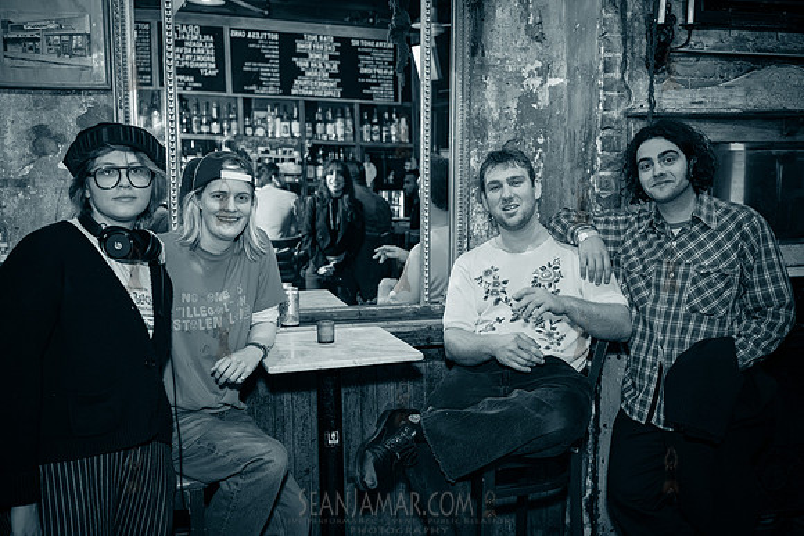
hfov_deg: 54.4
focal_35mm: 35
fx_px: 782
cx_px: 402
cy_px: 268
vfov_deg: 37.9
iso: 16000
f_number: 3.2
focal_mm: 35
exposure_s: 1/320
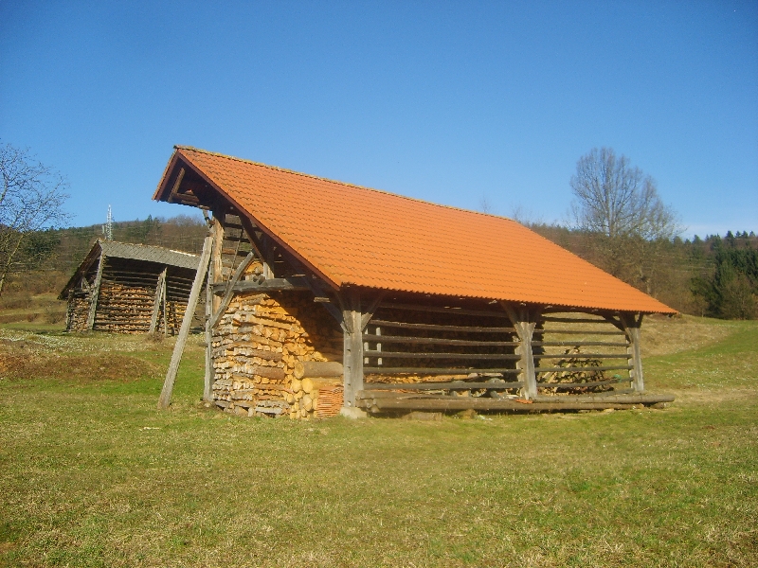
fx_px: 766
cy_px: 284
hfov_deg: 52.6
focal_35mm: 35
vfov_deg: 40.7
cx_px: 379
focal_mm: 5.8
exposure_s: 1/1000
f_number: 2.8
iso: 50
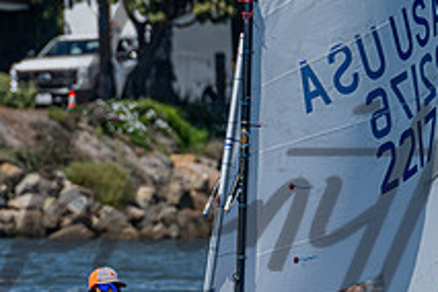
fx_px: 12725
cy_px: 290
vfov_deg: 1.3
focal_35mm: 1046
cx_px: 305
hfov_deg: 2.0
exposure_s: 1/1000
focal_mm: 310
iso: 250
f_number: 8
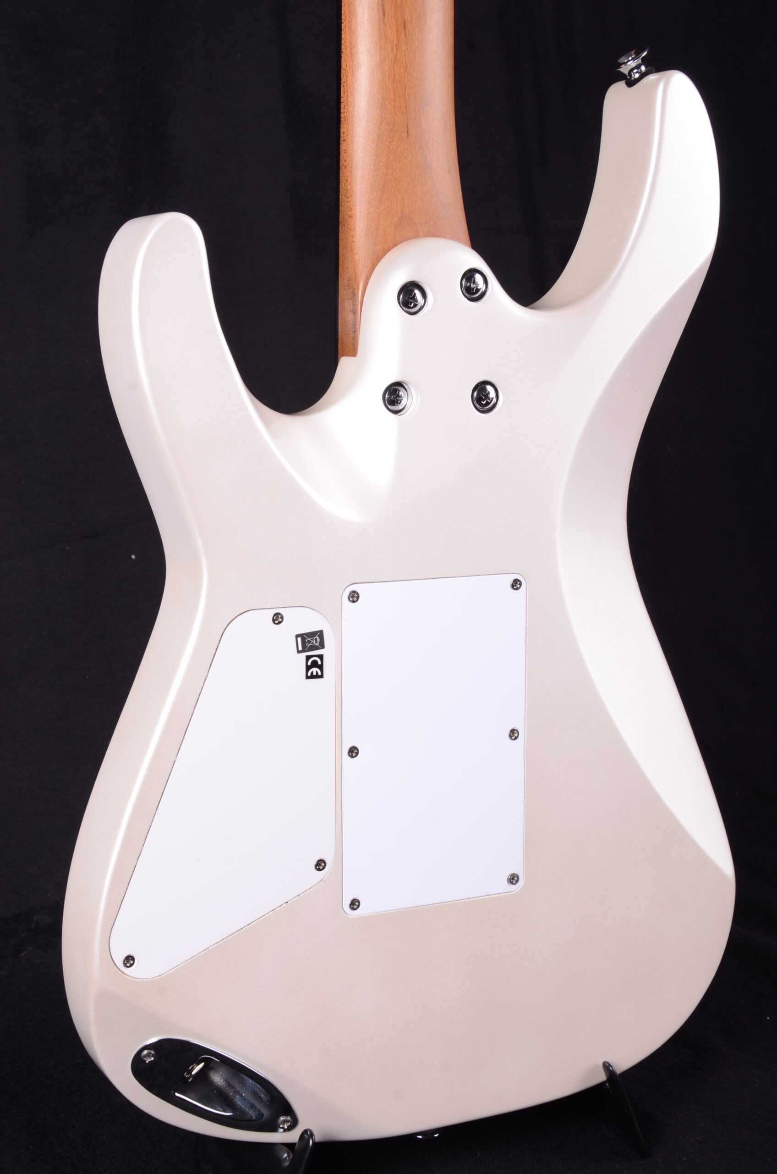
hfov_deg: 22.5
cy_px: 587
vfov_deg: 33.5
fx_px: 1951
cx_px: 388
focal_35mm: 60
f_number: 13
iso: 200
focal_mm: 40
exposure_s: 1/200
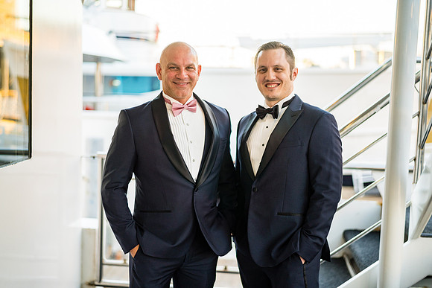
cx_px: 216
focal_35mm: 50
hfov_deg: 39.6
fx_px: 600
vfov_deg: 27.0
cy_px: 144
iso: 400
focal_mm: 50
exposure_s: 1/400
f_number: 1.4
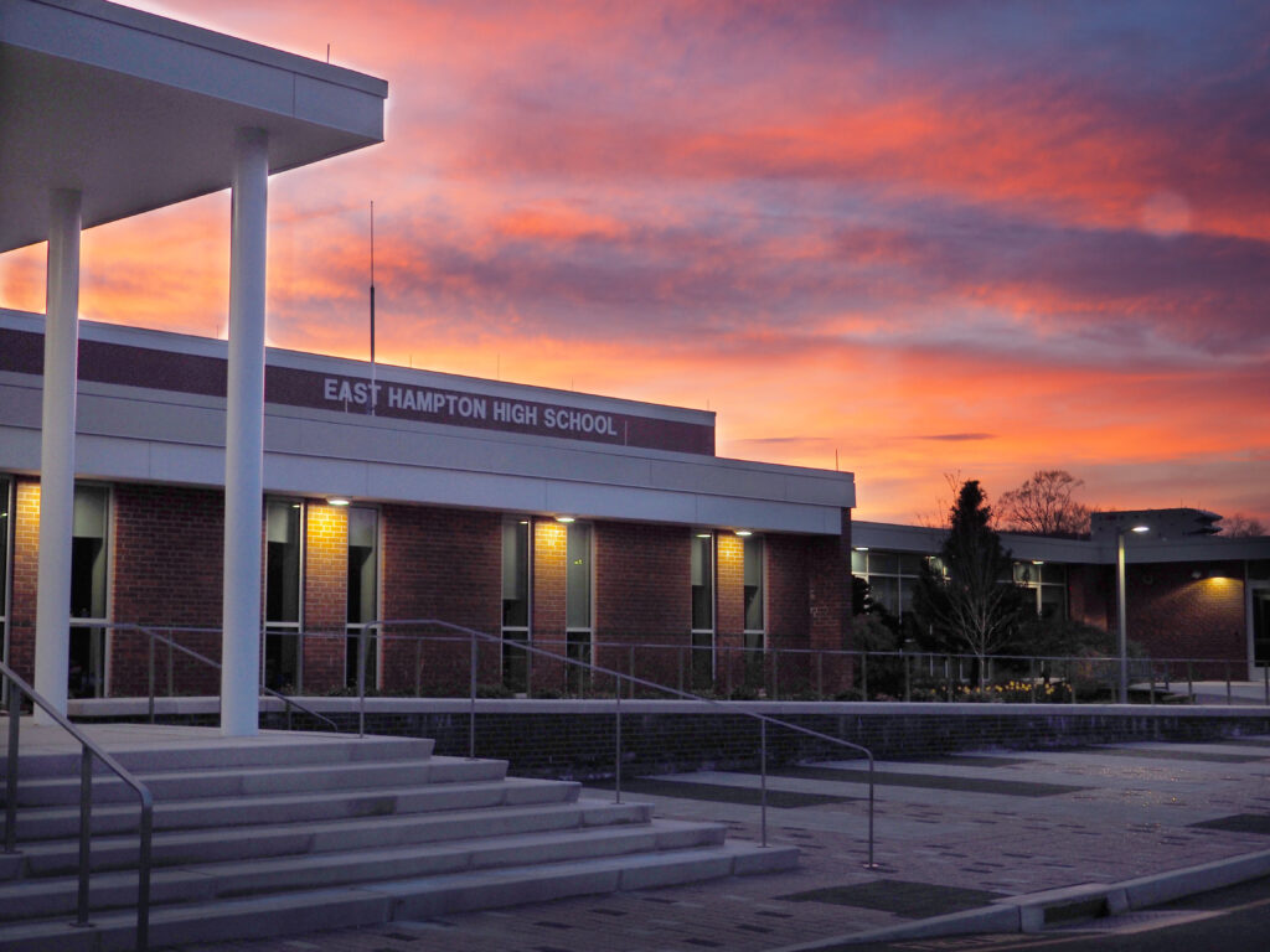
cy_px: 476
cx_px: 635
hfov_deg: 38.2
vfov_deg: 29.1
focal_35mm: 50
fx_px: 1834
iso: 250
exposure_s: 1/60
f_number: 4.4
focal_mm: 25
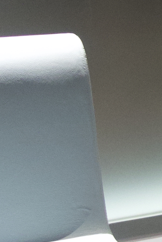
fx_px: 1073
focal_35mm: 159
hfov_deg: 8.0
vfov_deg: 12.8
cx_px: 393
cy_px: 1
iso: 800
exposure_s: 1/8
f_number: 1.8
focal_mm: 8.8
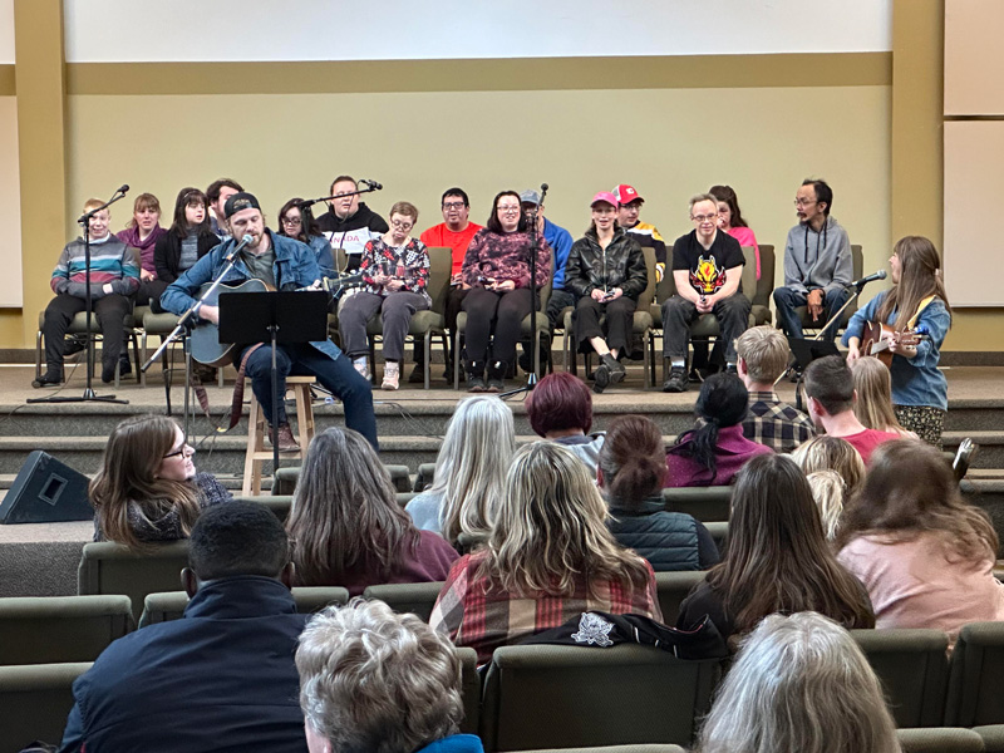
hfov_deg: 25.3
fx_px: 2233
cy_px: 376
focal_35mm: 77
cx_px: 502
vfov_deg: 19.1
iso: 640
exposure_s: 1/41
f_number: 2.8
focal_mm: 9
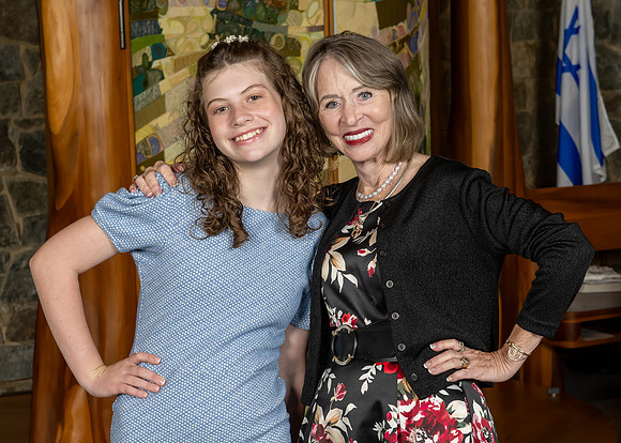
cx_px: 323
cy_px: 215
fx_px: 1580
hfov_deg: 22.2
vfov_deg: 16.0
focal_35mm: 90
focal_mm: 50
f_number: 7.1
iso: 640
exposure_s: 1/200
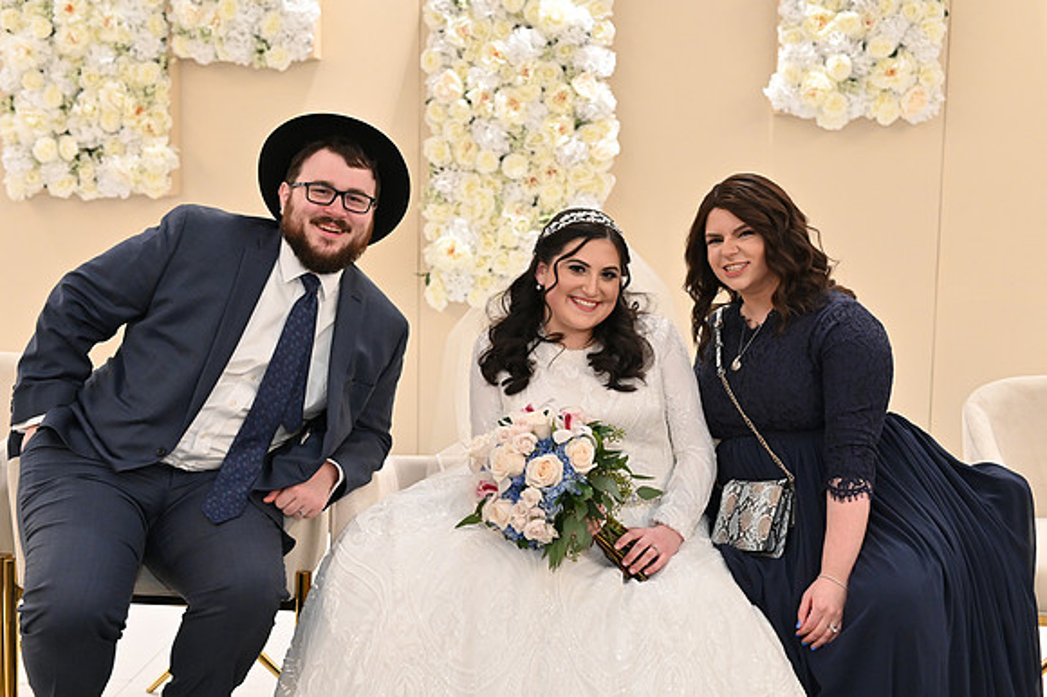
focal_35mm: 50
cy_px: 348
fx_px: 1453
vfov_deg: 27.0
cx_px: 524
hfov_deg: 39.6
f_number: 4
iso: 3200
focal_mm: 50
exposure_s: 1/100
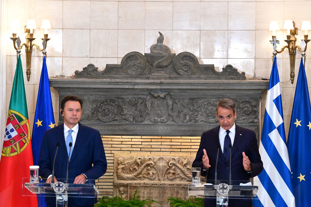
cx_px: 156
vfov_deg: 10.6
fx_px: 1114
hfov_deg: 15.9
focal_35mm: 129
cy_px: 104
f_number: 5
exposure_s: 1/400
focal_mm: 86
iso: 8000
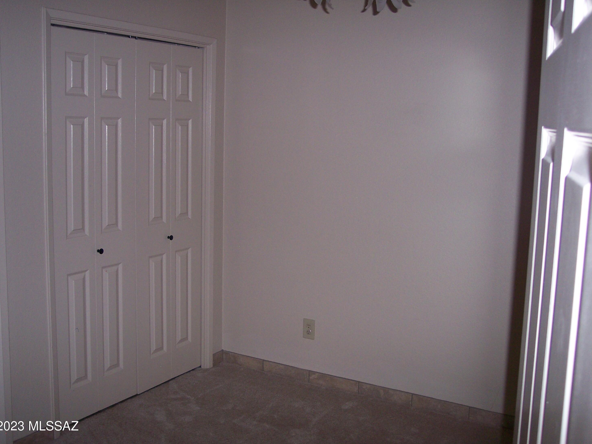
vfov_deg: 36.0
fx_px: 684
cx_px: 289
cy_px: 219
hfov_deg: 46.8
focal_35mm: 40
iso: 140
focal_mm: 8
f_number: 2.8
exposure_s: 1/60
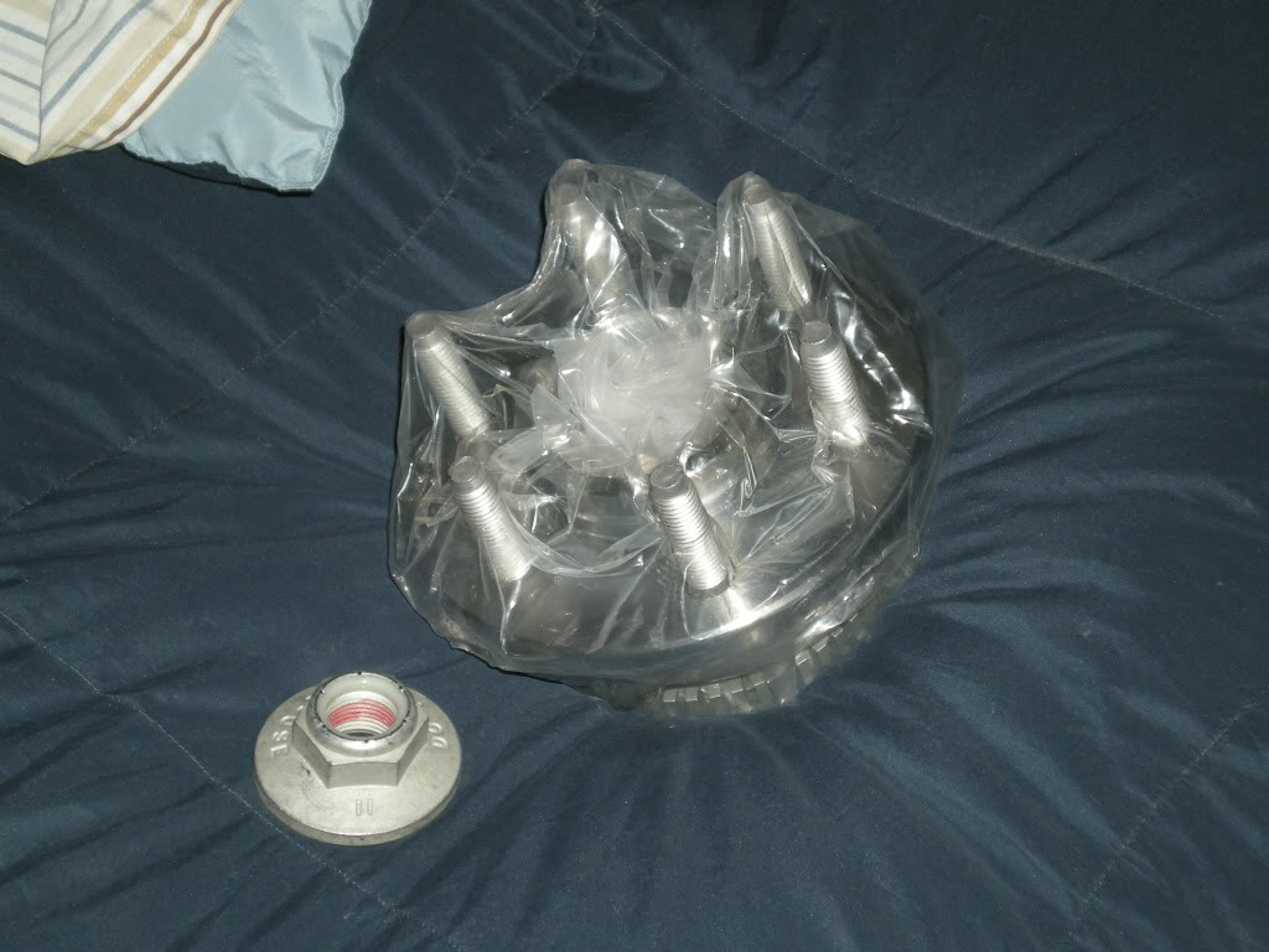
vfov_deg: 19.9
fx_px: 2713
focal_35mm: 74
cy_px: 476
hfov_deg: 26.3
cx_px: 634
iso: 81
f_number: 4.6
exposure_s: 1/120
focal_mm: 12.3
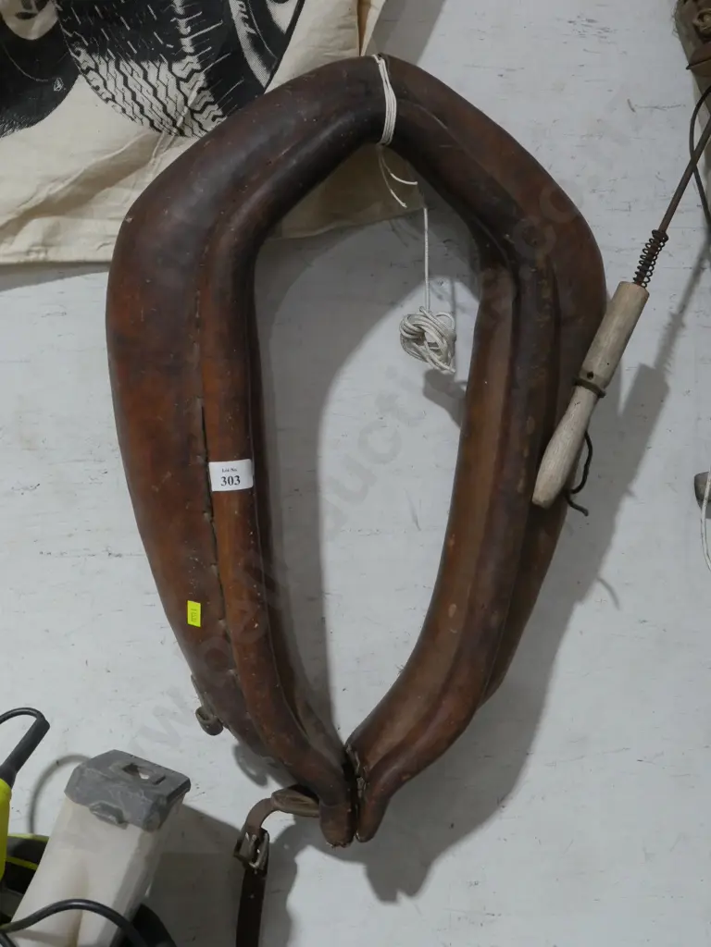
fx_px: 1095
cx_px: 356
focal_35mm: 40
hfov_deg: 36.0
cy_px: 474
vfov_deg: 46.8
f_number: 7.1
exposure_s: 1/60
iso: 3200
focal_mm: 20
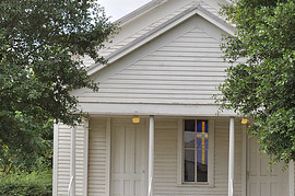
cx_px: 228
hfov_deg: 19.7
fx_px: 843
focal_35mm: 103
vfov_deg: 13.2
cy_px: 123
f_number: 9
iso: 200
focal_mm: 32
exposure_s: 1/80
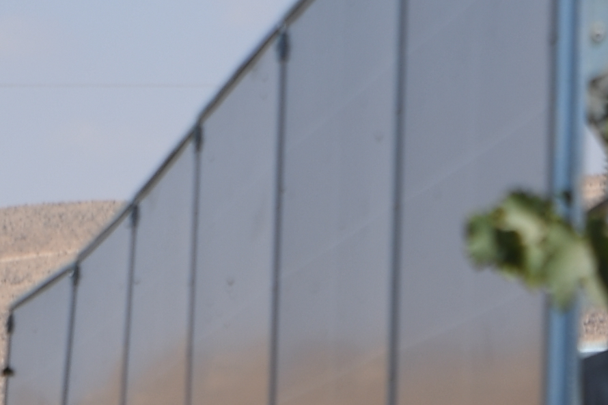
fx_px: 11093
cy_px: 708
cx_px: 294
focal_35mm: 657
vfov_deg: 2.1
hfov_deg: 3.1
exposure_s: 1/400
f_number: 6.3
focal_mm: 70
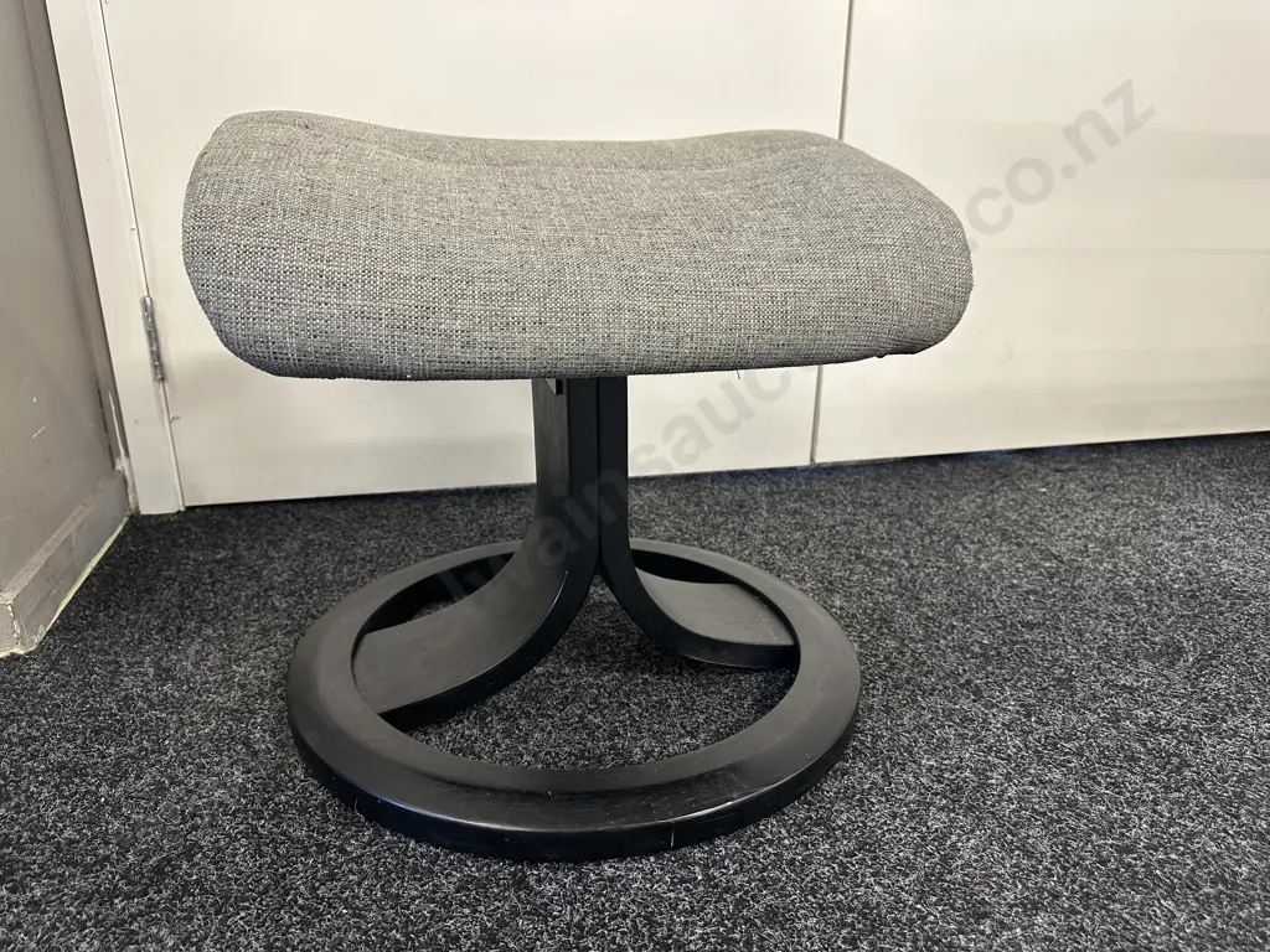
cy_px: 476
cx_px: 635
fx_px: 881
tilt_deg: -20.1
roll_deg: +0.0
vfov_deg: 56.8
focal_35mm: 24
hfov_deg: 71.6
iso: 200
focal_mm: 6.86
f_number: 1.78
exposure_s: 1/50
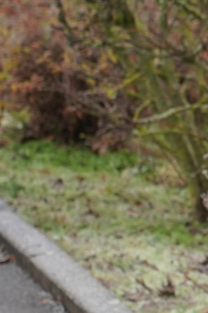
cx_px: 893
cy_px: 10
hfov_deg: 3.5
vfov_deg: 5.6
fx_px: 3164
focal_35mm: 365
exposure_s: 1/160
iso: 400
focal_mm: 62
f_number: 4
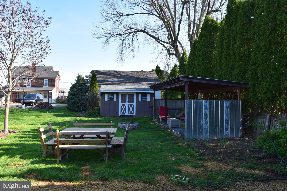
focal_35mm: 27
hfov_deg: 67.4
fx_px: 215
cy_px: 96
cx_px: 144
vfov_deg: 47.9
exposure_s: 1/200
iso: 280
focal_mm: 18
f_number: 10
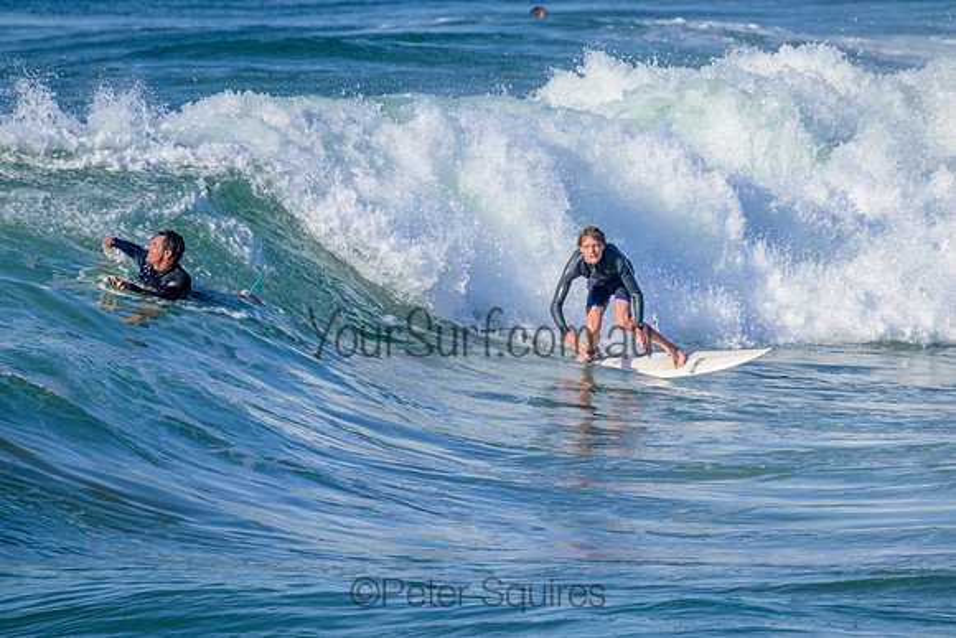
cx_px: 478
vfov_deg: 1.7
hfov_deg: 2.6
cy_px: 319
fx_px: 21248
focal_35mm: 800
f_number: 11
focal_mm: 800
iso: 720
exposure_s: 1/2000
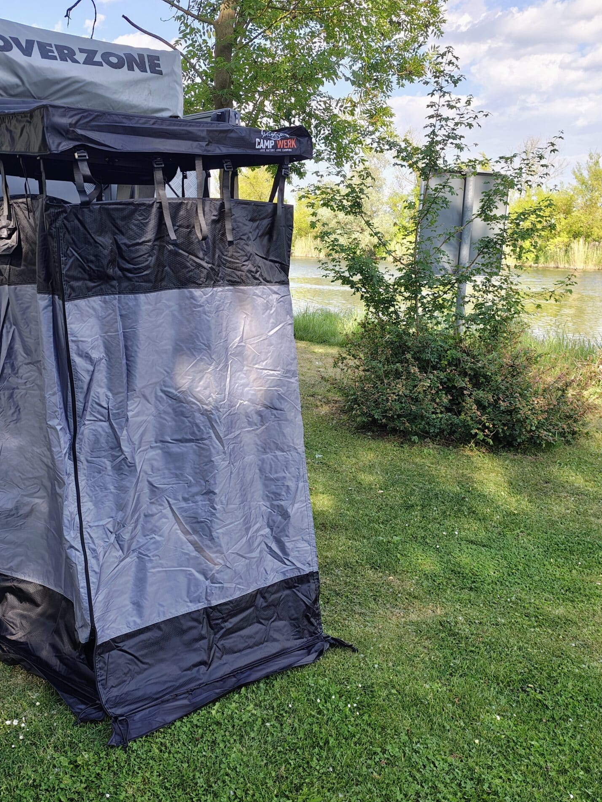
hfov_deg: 45.4
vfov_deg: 58.3
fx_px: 719
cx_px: 283
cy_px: 399
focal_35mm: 31
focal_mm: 6.57
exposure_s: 1/224
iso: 100
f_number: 1.6
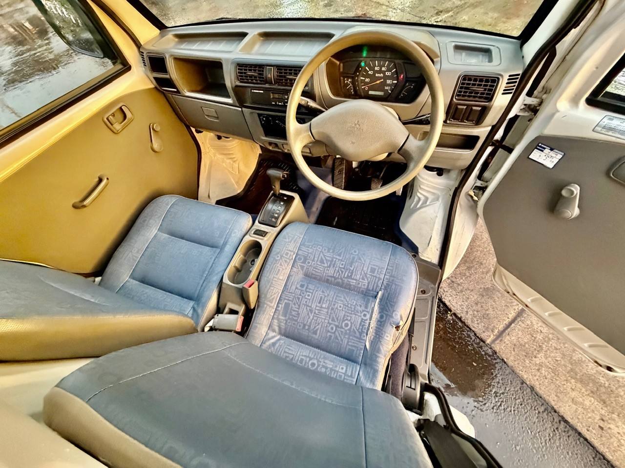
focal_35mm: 14
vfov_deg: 85.7
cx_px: 312
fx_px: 253
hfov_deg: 102.1
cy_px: 234
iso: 800
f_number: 2.2
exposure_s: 1/60
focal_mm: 2.22
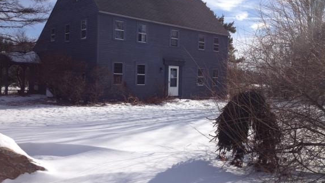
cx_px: 164
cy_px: 72
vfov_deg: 30.3
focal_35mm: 39
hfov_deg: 51.6
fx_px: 336
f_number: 2.4
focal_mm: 4.28
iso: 50
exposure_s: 1/3247
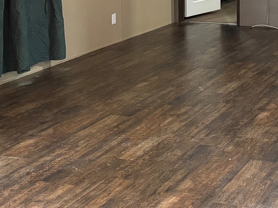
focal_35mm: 78
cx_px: 295
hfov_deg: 23.7
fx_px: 626
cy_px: -40
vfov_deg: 18.0
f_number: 1.6
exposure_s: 1/60
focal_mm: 5.96
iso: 500
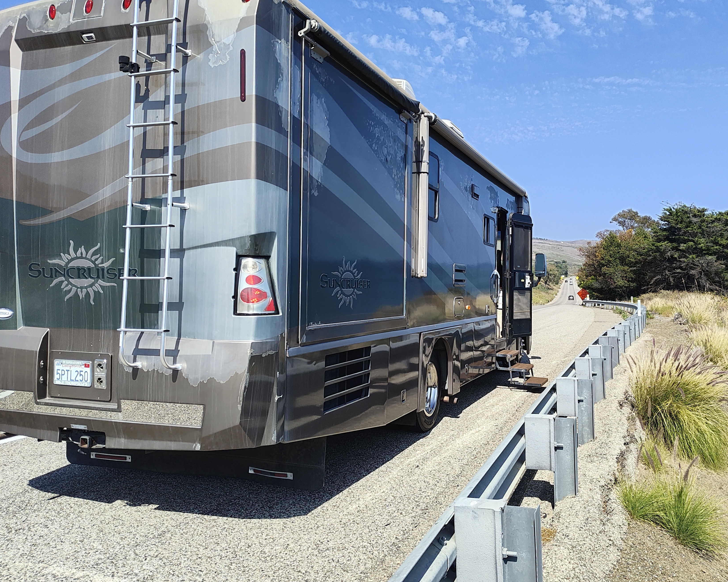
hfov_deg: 58.2
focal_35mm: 30
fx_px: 646
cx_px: 446
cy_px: 263
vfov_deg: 48.4
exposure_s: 1/2247
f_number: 1.5
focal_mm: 4.15
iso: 101
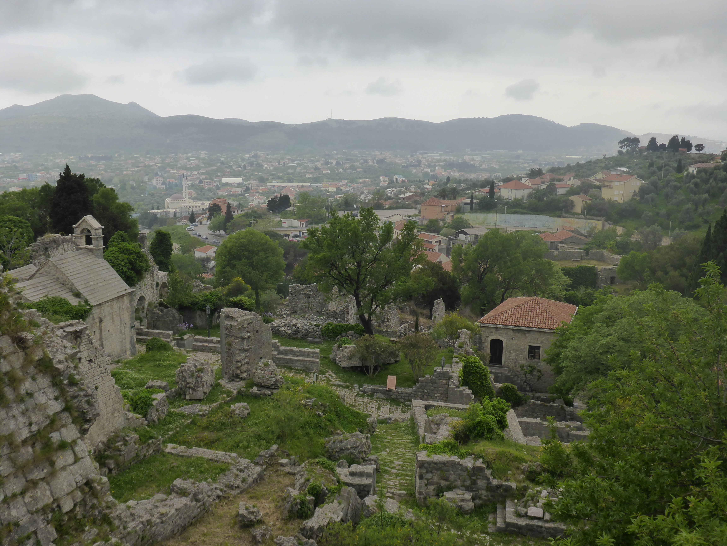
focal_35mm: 35
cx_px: 364
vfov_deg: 40.7
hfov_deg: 52.6
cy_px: 273
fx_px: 735
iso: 200
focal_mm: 6
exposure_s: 1/500
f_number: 3.7
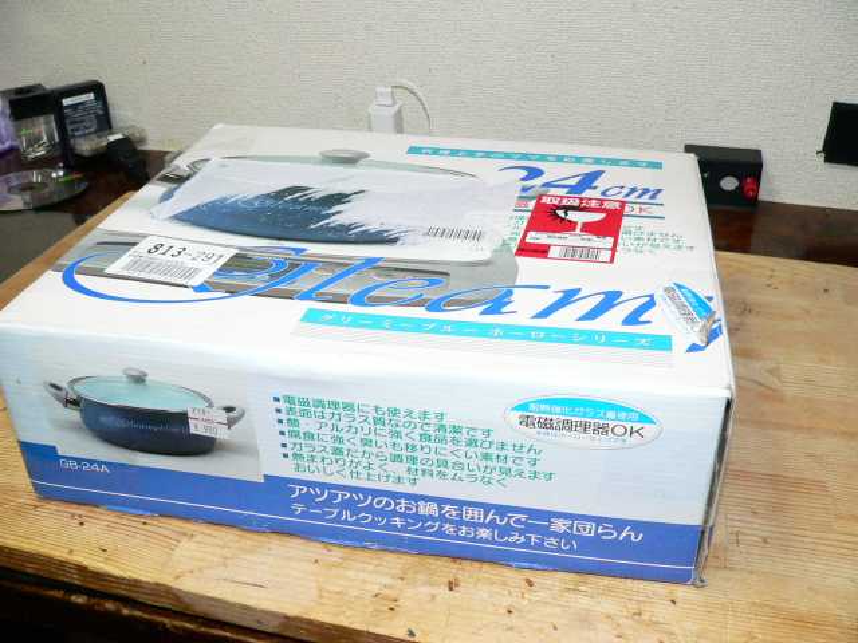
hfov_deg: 51.4
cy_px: 322
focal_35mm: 36
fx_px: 892
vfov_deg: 39.7
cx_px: 429
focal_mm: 6
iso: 400
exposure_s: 1/60
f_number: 2.8
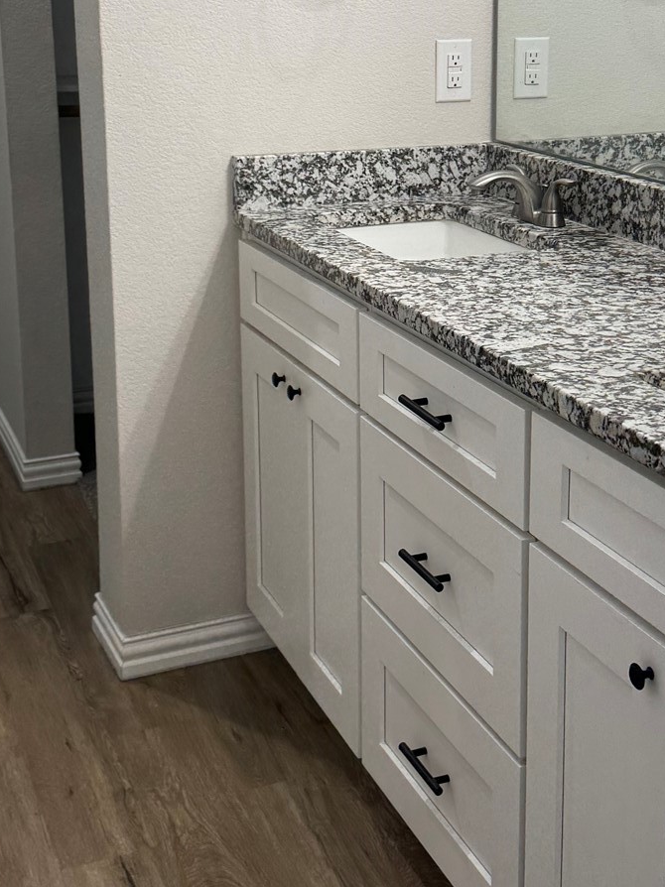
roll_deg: +0.3
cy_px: 253
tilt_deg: -11.2
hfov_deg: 26.5
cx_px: 414
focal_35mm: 55
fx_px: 1409
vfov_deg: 34.4
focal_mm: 6.76
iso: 80
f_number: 1.78
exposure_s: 1/133
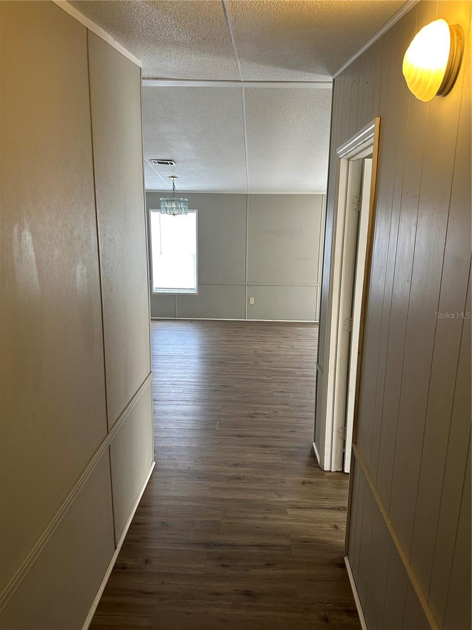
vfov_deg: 71.6
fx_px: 436
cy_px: 315
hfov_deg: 56.8
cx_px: 236
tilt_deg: -13.4
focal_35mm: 24
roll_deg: -1.9
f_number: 1.78
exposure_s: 1/61
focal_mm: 6.86
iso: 250
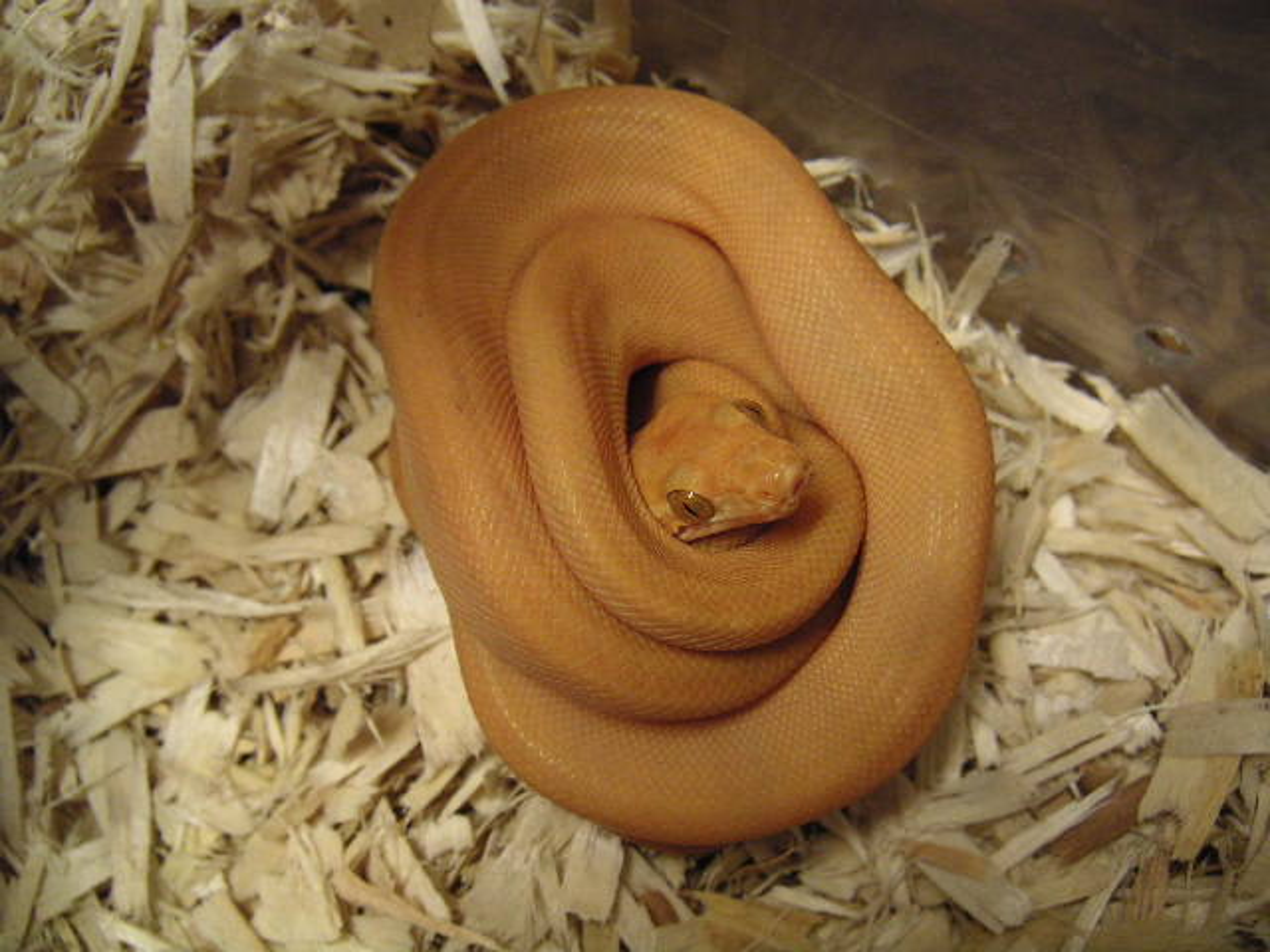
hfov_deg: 49.0
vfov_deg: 37.7
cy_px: 476
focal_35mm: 38
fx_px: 1394
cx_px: 635
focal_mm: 6
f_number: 2.8
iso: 100
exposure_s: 1/6
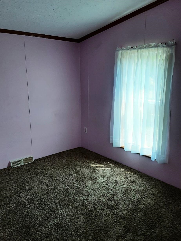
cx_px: 90
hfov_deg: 51.4
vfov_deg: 65.3
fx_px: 188
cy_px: 120
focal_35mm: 27
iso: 64
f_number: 1.9
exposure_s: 1/60.2
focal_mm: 2.91
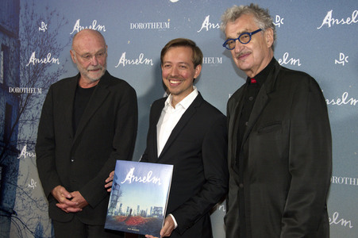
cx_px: 179
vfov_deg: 24.2
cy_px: 119
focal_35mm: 56
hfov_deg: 35.7
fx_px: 556
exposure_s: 1/125
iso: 1600
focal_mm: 56
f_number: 5.6
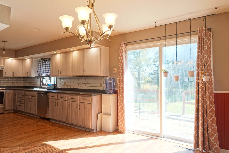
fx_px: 153
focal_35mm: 24
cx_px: 114
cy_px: 76
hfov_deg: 73.7
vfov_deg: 53.1
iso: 100
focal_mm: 8.8
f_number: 2.5
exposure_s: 1/60
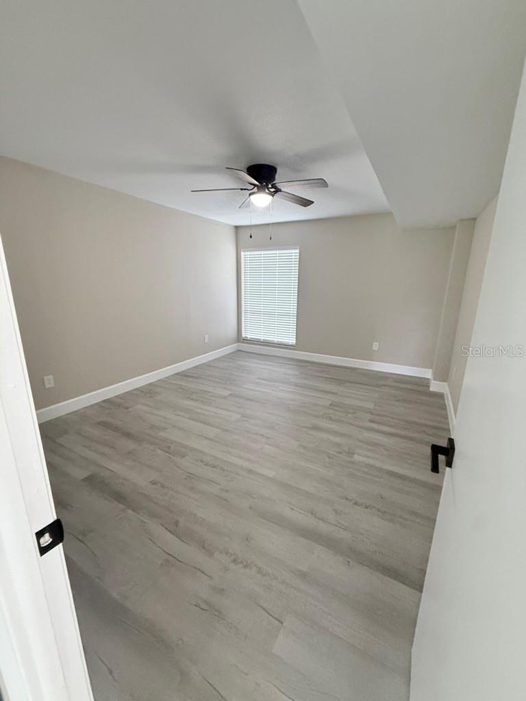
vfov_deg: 102.1
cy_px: 350
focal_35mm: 14
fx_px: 284
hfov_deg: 85.7
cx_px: 263
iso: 400
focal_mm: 2.22
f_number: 2.2
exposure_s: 1/60
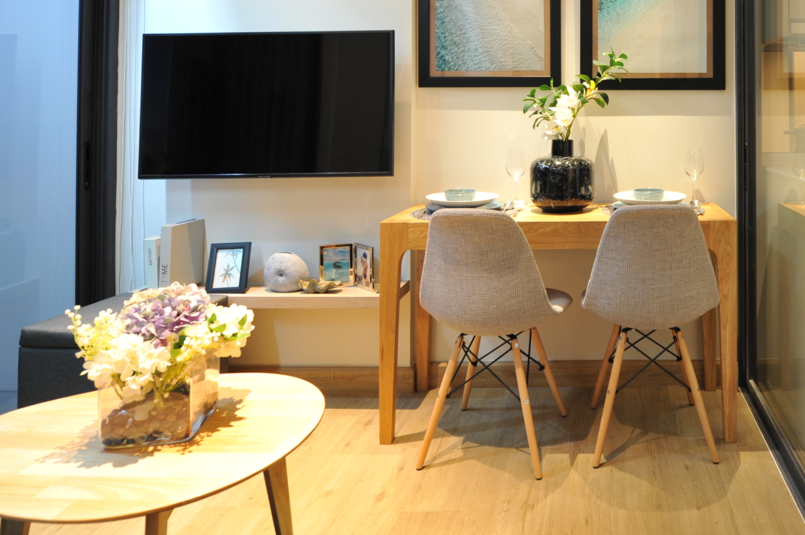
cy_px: 102
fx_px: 603
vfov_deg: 45.3
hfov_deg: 63.3
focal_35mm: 27
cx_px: 607
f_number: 6.3
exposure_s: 1/5
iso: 640
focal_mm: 16
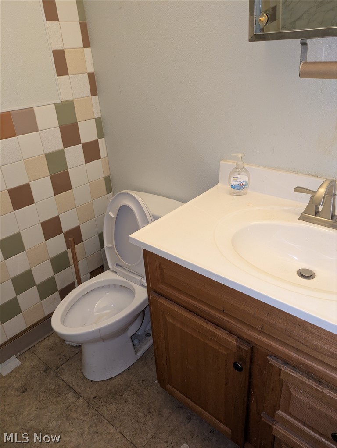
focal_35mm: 25
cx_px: 168
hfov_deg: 54.9
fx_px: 324
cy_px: 224
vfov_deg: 69.4
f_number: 1.89
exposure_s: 1/40
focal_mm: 5.43
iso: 442
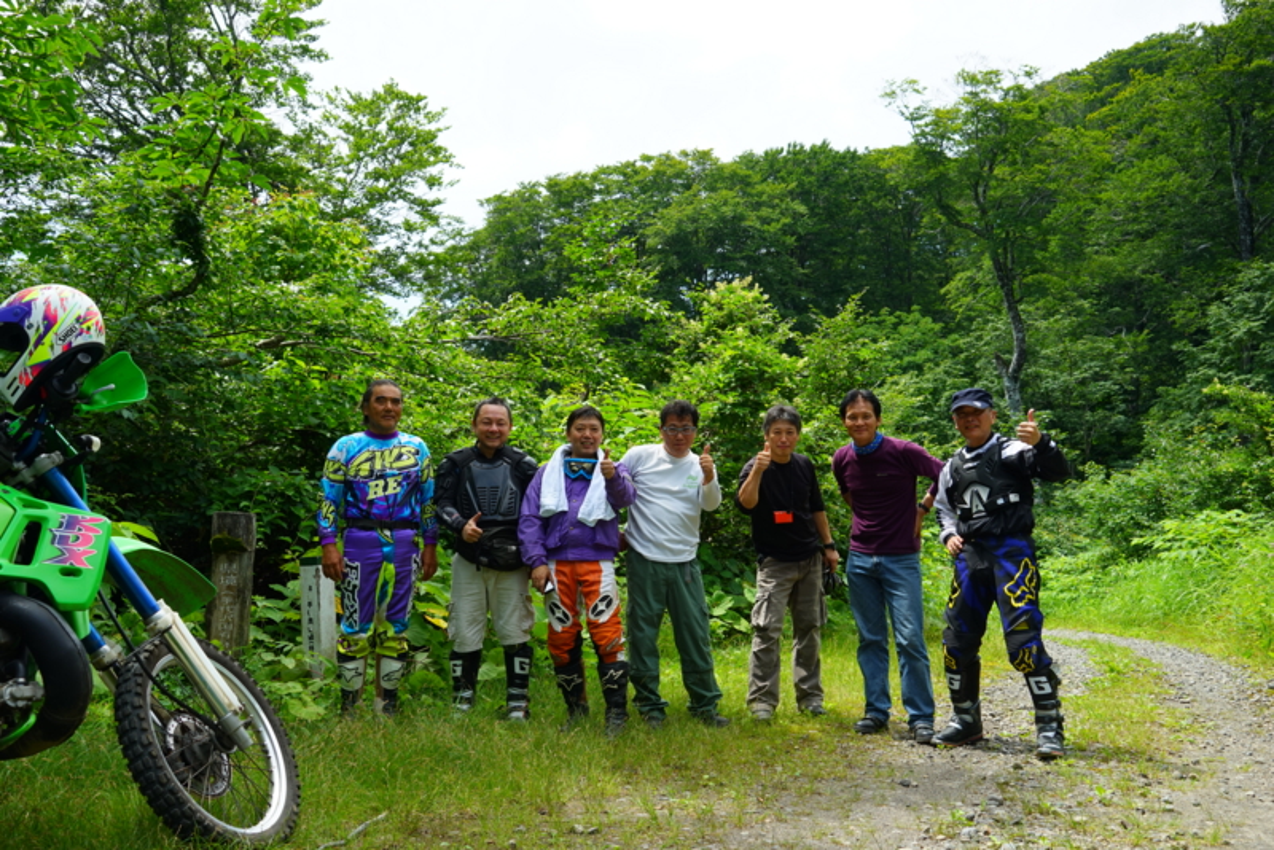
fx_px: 1239
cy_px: 425
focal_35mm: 35
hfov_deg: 54.4
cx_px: 637
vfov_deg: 37.9
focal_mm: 35
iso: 100
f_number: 8
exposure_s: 1/90
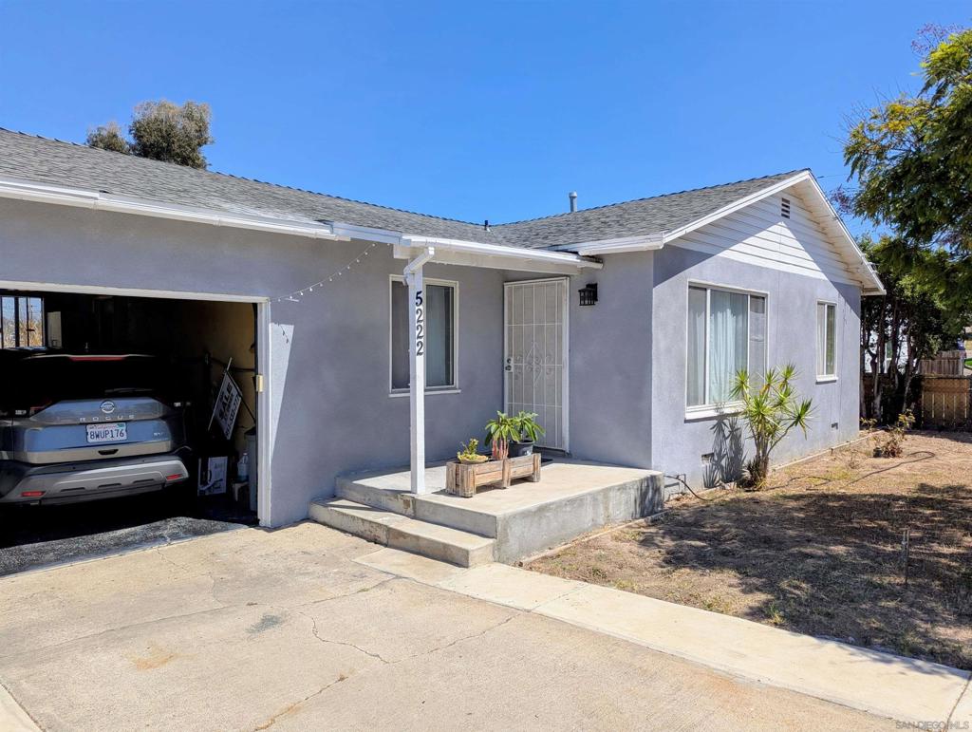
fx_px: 675
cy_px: 366
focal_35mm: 24
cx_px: 486
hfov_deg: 71.5
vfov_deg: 56.9
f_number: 1.85
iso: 46
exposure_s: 1/2632
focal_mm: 6.81
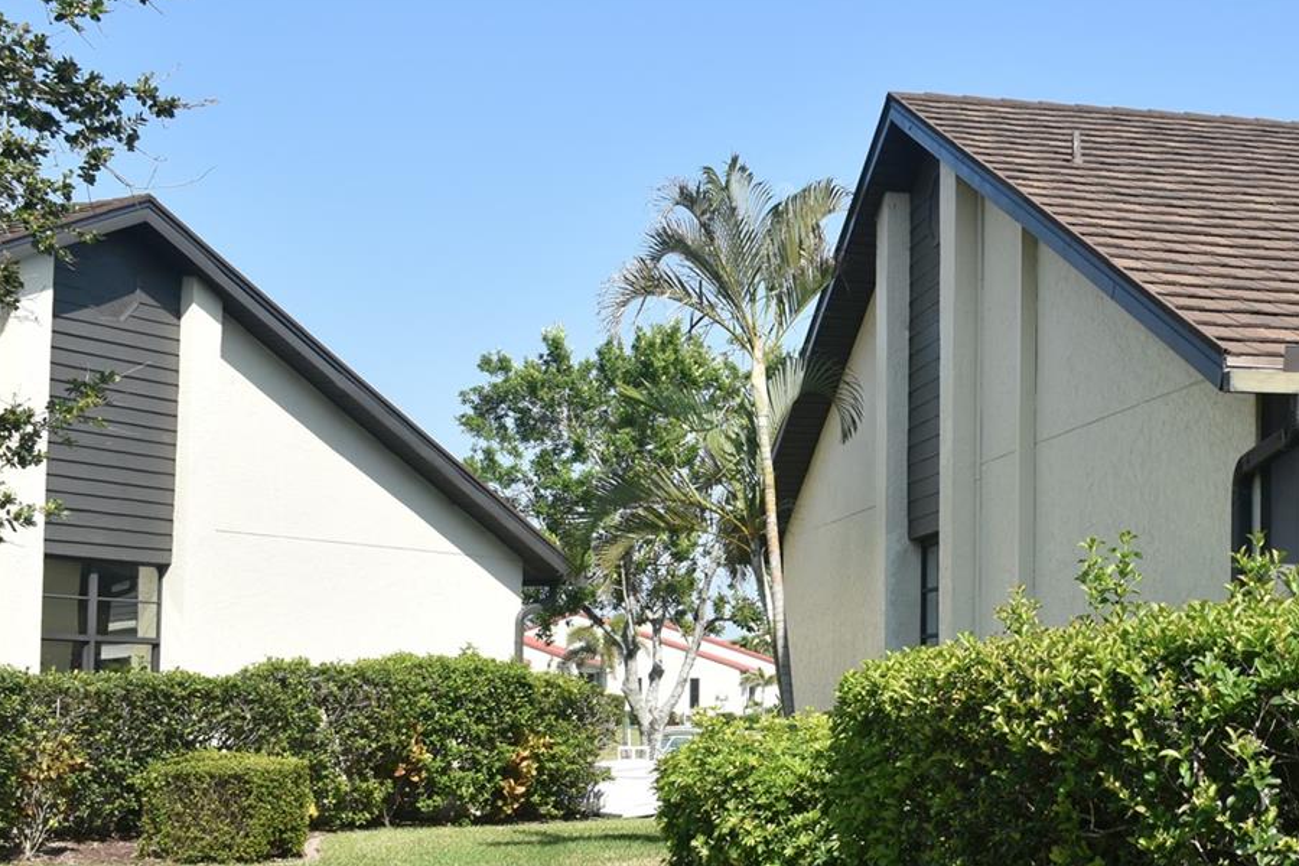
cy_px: 551
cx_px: 1049
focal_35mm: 64
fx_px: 2309
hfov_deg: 30.6
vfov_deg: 21.2
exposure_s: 1/400
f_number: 9
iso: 200
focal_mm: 24
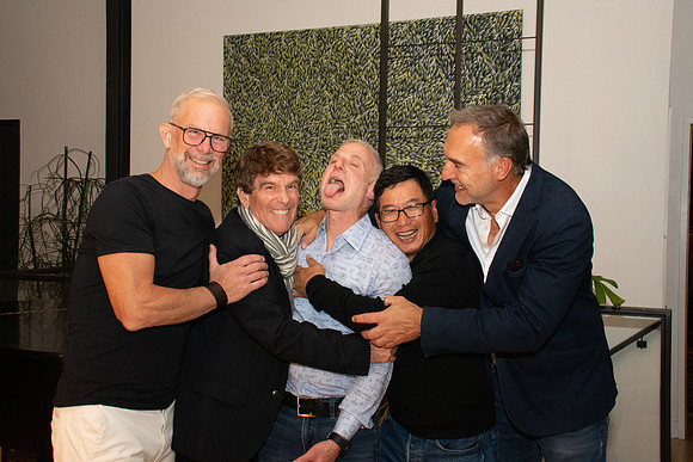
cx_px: 346
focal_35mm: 39
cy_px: 231
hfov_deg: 49.5
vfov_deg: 34.2
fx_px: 751
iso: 5000
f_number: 11
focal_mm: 26
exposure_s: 1/125
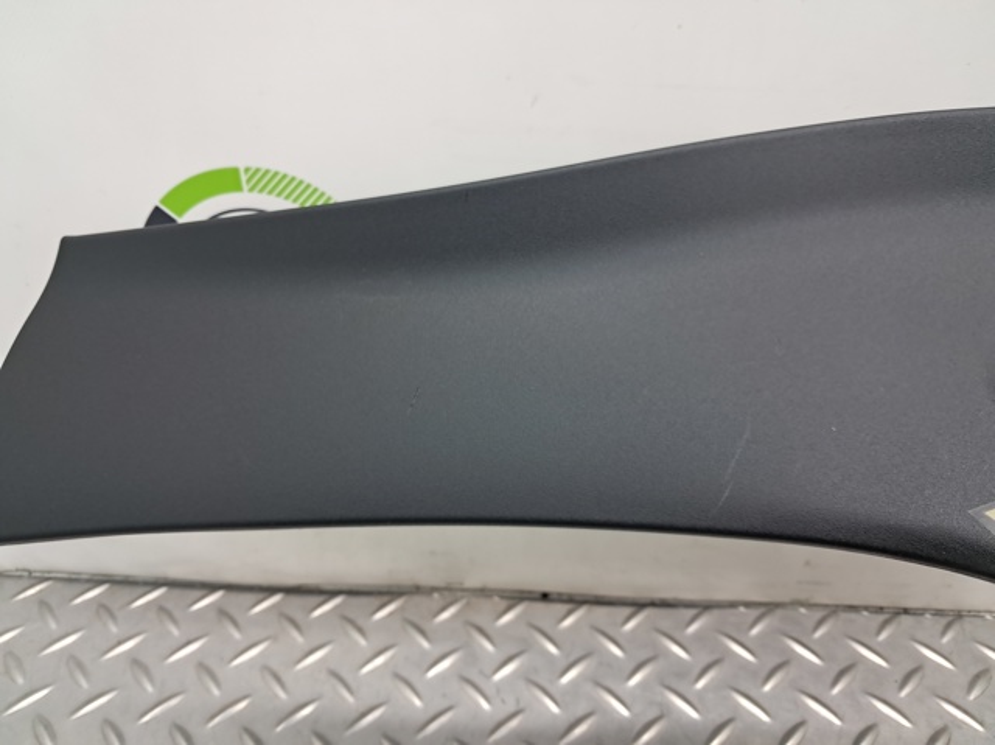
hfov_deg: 65.4
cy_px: 372
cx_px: 498
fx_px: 776
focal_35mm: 27
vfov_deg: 51.3
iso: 200
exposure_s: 1/50
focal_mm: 4
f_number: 1.8
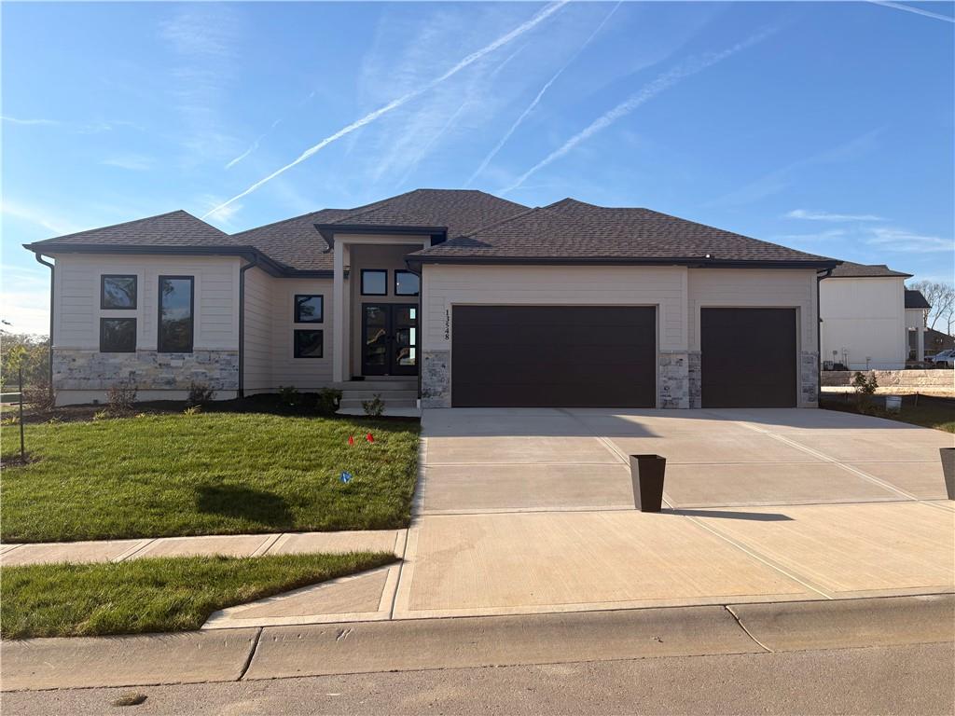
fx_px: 717
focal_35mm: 26
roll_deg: +0.8
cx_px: 478
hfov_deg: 67.3
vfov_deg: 53.1
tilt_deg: +4.5
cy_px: 358
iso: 50
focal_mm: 5.96
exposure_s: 1/3125
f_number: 1.6
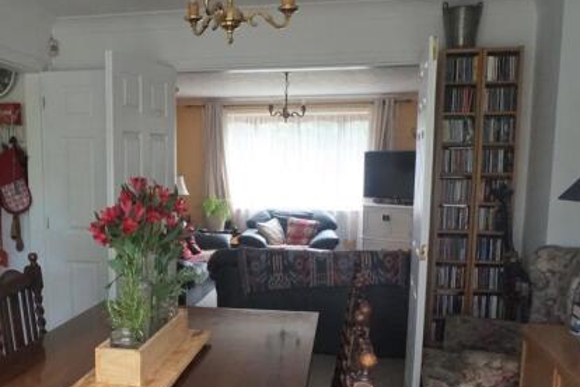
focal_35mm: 38
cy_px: 254
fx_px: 612
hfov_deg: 49.8
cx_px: 191
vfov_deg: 34.8
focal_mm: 16
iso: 3200
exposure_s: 1/50
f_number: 11
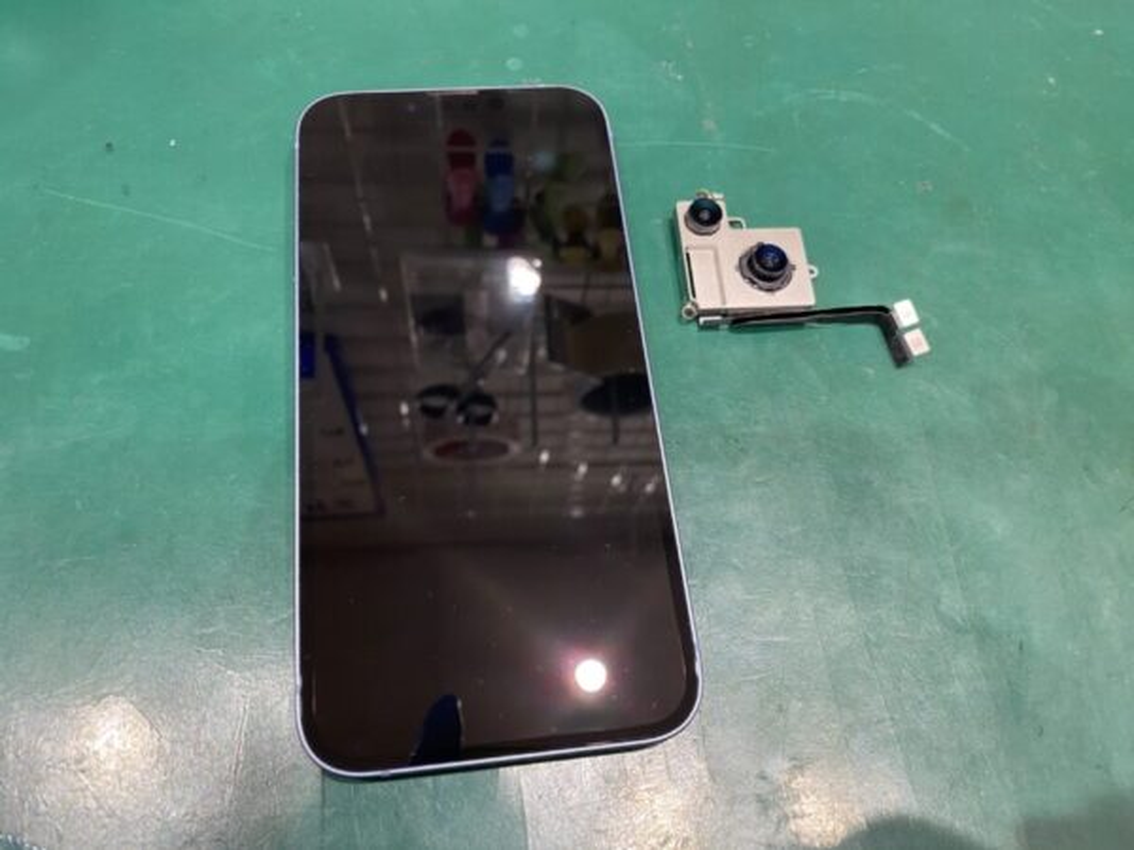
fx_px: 852
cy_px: 425
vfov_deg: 53.1
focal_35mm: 26
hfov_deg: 67.3
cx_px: 567
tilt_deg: -65.5
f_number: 1.8
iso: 100
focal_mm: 4.25
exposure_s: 1/50
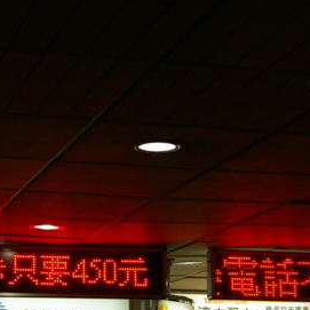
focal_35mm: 98
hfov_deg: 17.6
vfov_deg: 17.6
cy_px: 247
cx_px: 66
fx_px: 993
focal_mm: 26
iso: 400
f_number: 5.6
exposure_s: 1/60
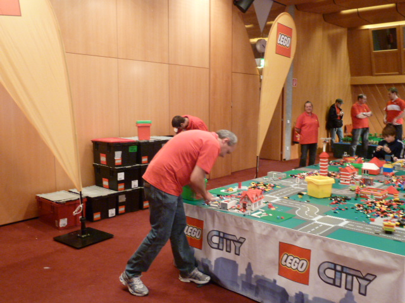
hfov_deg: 56.8
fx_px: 374
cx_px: 202
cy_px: 152
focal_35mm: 32
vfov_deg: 44.2
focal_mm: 5.3
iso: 400
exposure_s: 1/6
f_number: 3.5
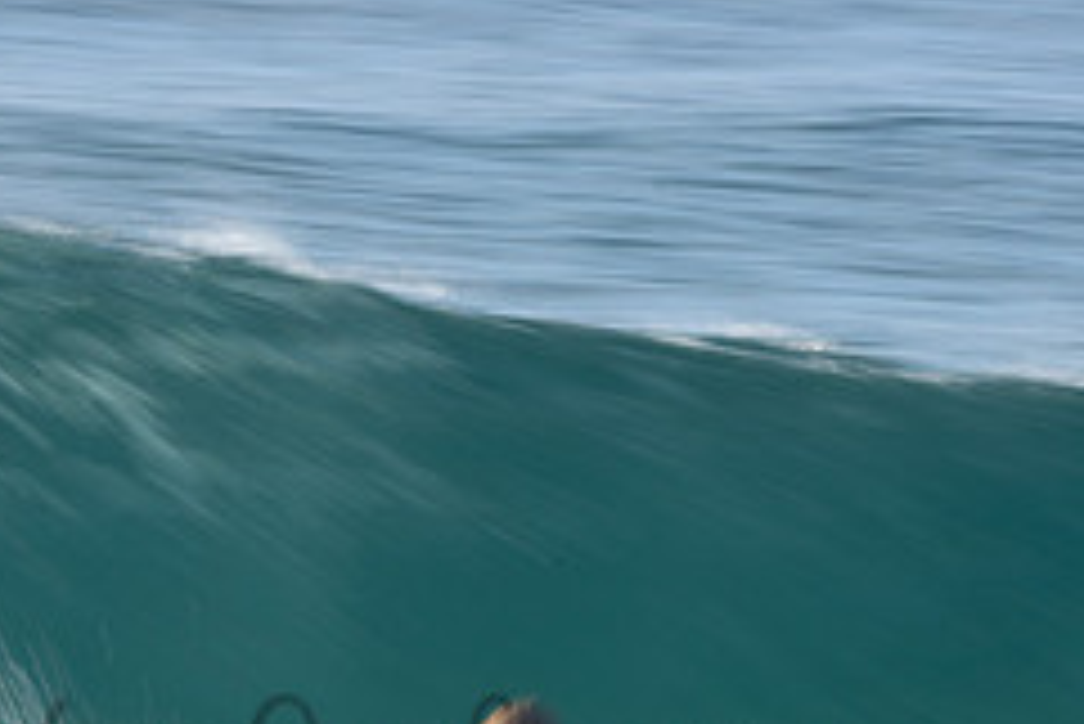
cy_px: 726
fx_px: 54321
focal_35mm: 1803
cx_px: 445
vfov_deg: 0.8
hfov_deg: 1.1
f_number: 22
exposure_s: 1/20
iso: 125
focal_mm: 500
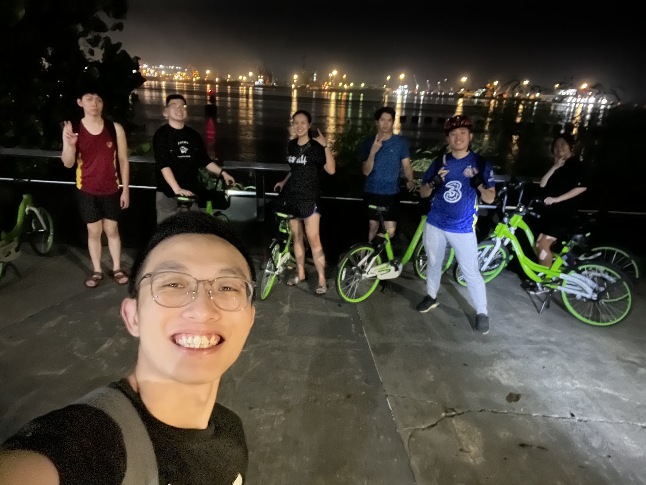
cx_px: 323
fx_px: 429
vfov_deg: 58.9
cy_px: 242
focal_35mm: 23
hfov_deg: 73.9
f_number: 2.2
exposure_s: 1/8
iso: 2500
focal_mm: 2.71
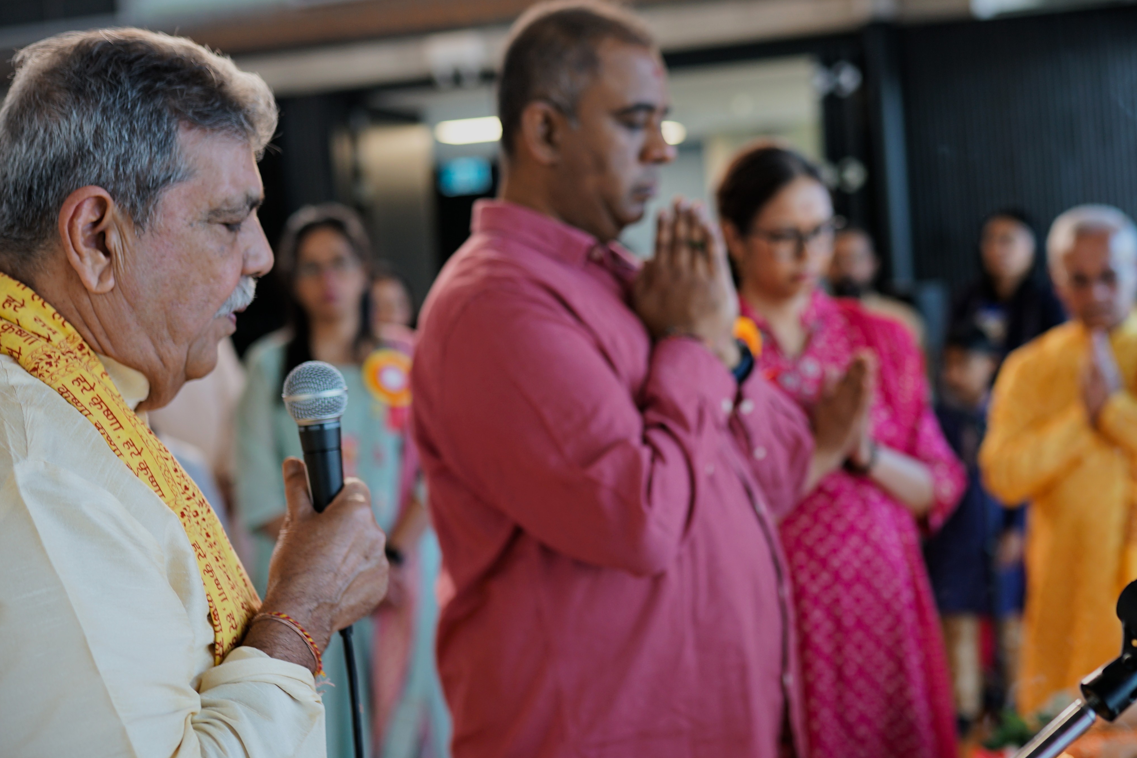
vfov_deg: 26.0
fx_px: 1642
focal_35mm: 52
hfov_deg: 38.0
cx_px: 685
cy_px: 349
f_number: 2
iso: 160
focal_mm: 35
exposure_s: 1/60
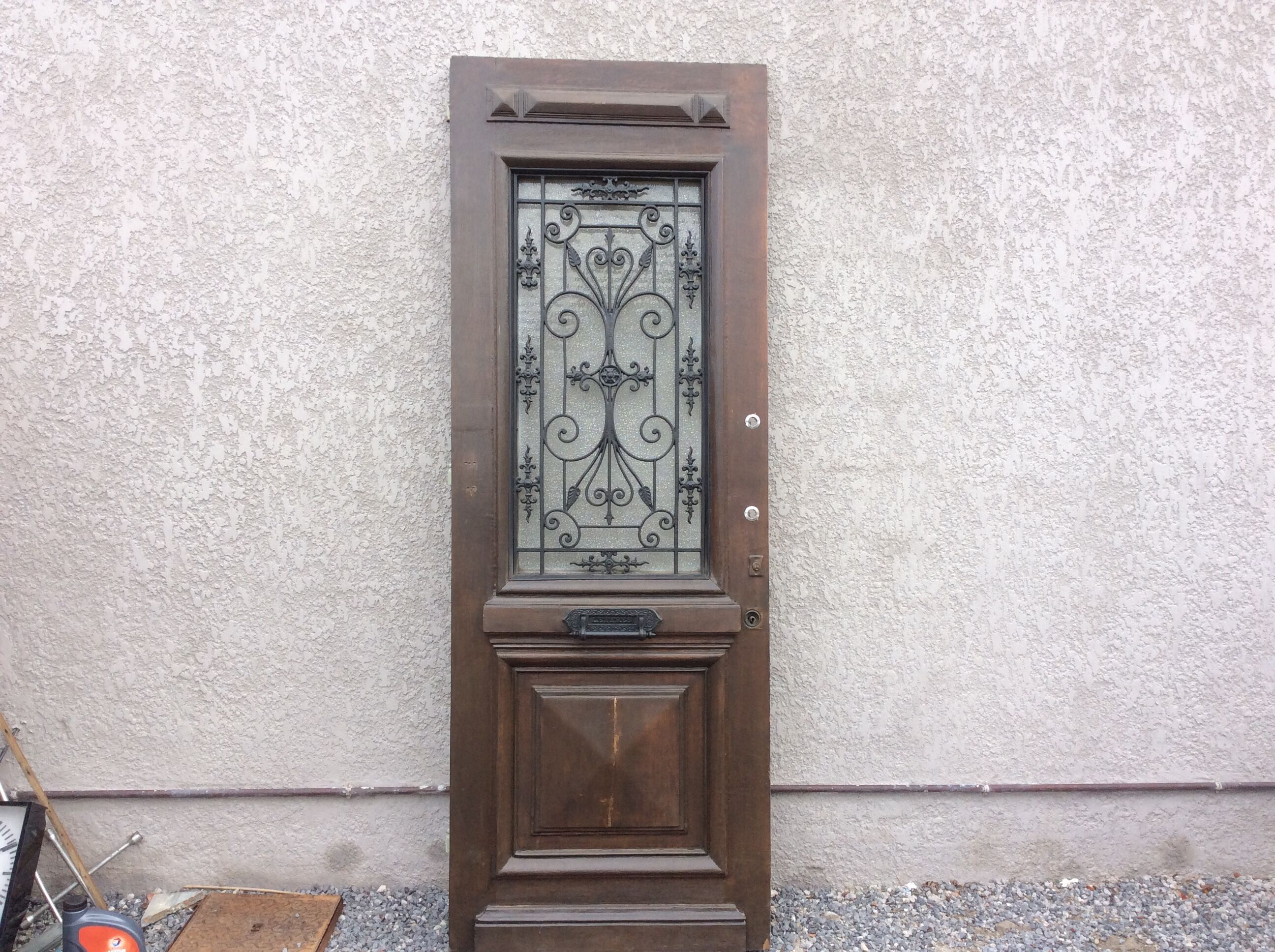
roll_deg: +1.8
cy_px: 476
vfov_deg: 44.1
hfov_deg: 56.9
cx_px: 638
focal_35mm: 32
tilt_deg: -9.3
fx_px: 1177
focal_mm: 3.3
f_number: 2.4
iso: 32
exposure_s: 1/312
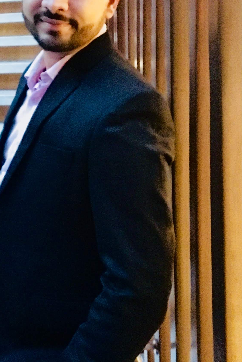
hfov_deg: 18.8
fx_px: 726
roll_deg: +1.9
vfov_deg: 28.0
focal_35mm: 72
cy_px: 139
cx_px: 55
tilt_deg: -5.9
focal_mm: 4.15
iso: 1250
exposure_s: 1/17
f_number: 2.2
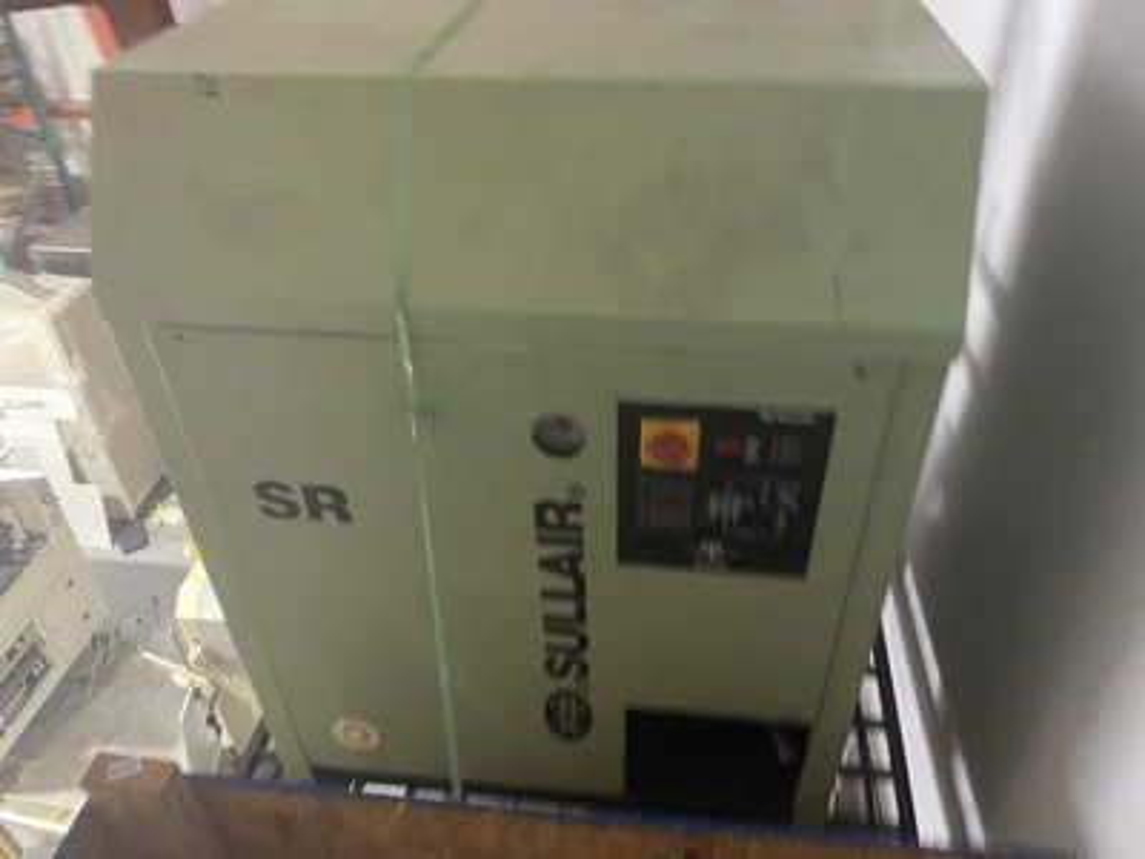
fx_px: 860
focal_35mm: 26
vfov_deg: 53.1
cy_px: 430
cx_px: 572
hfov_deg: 67.3
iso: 500
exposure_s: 1/30
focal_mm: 4.25
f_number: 1.8
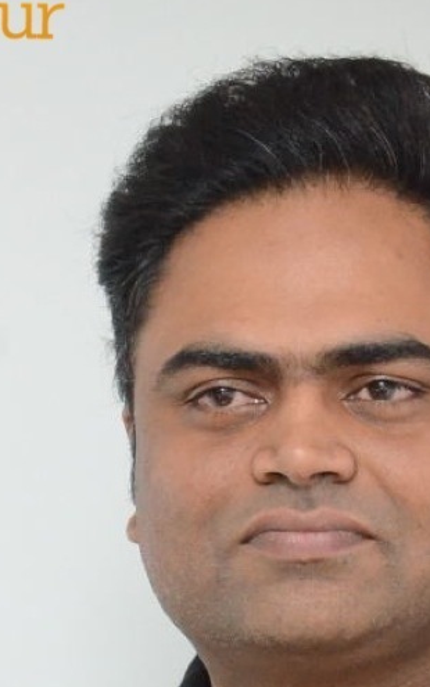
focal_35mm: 279
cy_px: 1221
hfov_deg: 4.7
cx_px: 415
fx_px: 5231
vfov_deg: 7.3
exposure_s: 1/125
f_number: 7.1
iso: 4000
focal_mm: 50
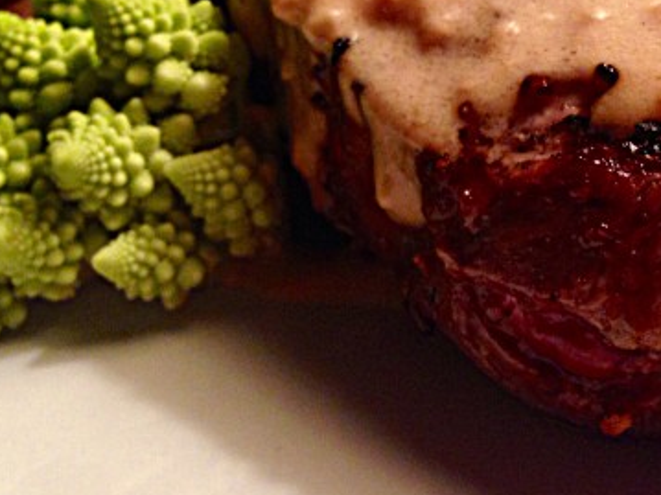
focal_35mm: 69
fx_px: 1317
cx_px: 530
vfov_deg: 20.7
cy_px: 24
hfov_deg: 27.6
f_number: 2.4
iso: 125
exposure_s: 1/20
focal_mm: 4.12
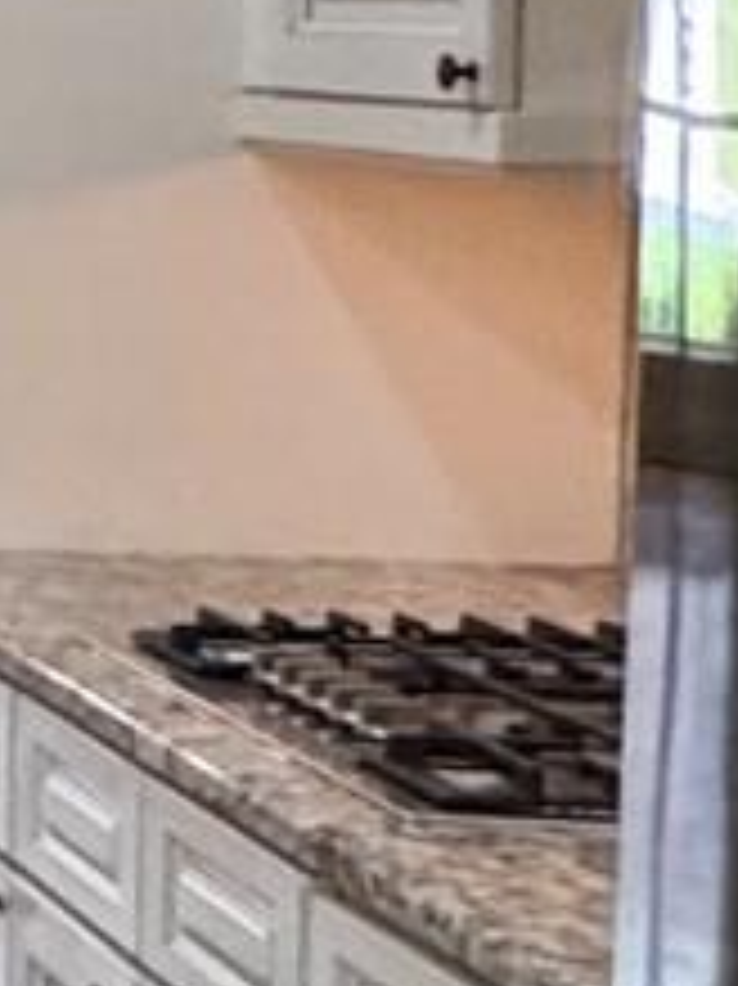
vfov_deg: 15.0
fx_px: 3727
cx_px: -2673
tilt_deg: -4.0
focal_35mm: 131
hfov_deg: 6.8
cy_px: 225
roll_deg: +1.3
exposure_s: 1/120
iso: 250
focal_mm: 2.22
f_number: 2.2
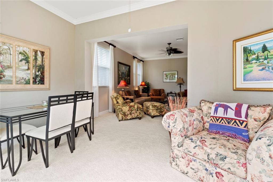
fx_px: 121
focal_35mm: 16
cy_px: 91
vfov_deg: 73.7
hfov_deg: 96.8
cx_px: 136
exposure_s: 1/3
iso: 320
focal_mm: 16
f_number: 11
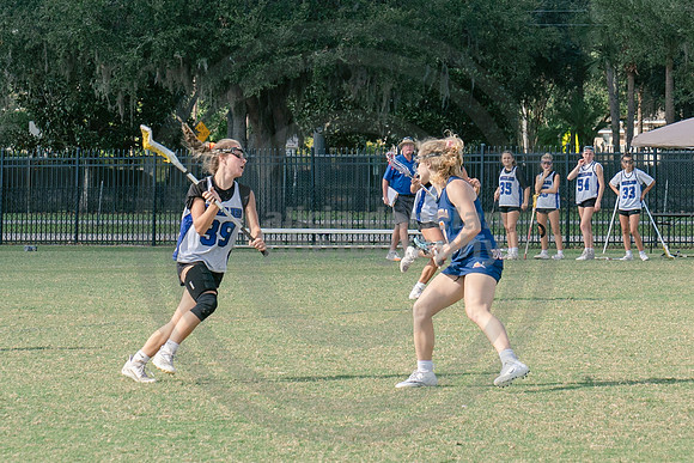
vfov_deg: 6.2
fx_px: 4279
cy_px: 178
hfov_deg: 9.3
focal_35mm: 222
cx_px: 492
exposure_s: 1/800
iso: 250
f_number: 5.6
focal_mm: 70
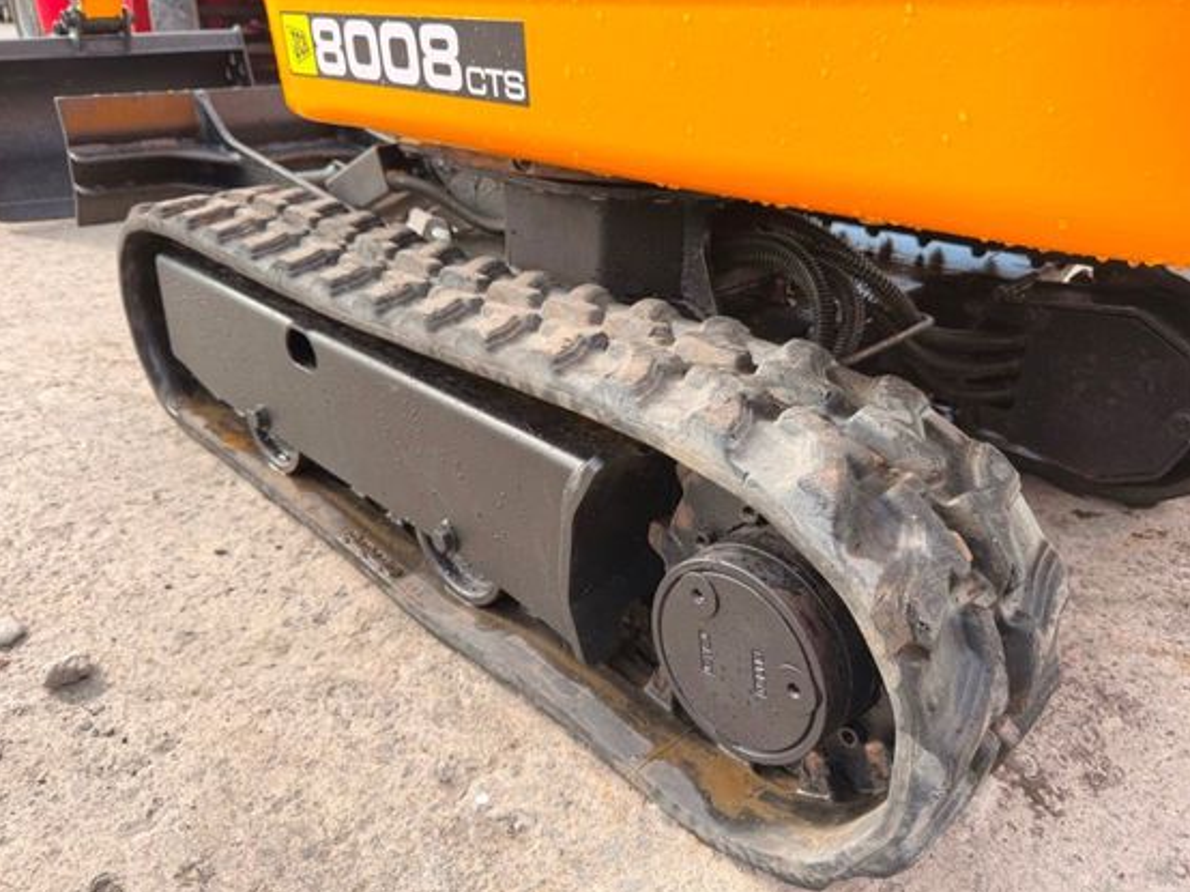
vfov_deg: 53.0
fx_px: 893
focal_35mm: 26
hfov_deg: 67.3
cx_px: 604
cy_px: 426
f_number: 1.78
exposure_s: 1/358
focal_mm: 6.76
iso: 100
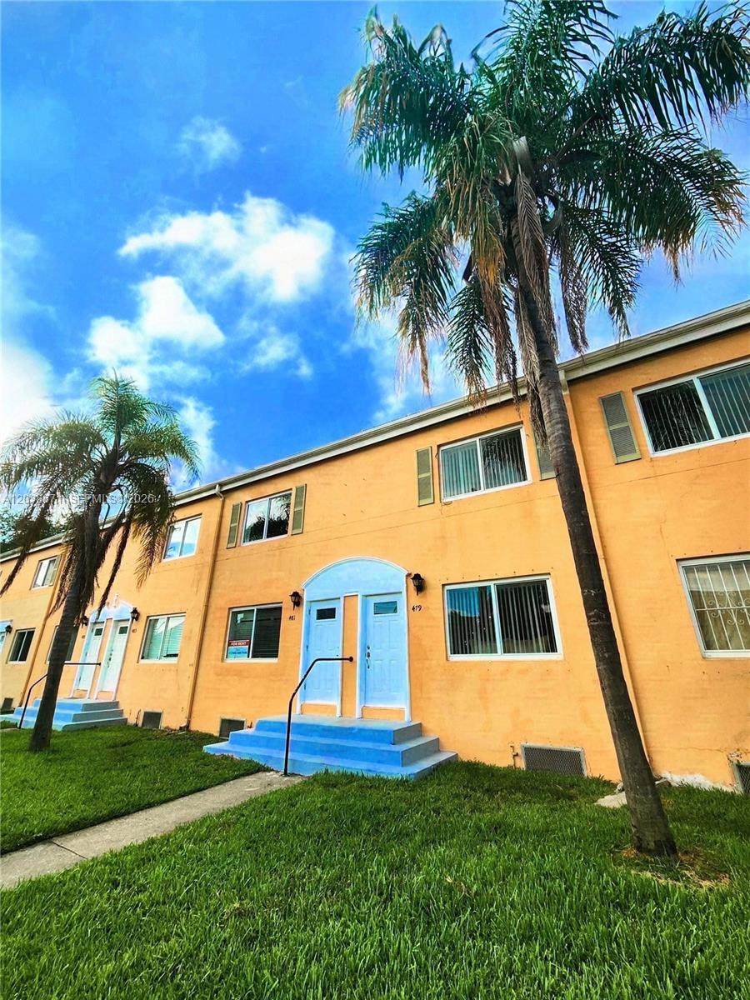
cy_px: 500
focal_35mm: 13
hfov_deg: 89.9
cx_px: 375
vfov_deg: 106.2
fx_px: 376
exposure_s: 1/720
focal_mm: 2.2
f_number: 2.2
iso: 50
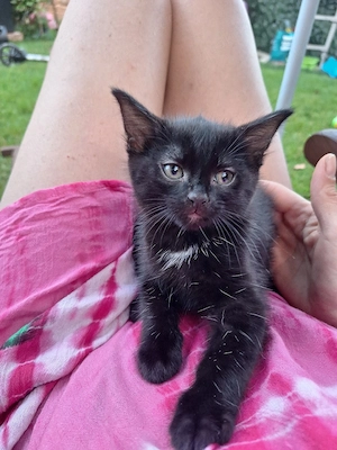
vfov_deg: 73.9
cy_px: 225
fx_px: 299
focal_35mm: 23
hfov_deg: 58.9
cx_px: 168
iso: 200
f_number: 1.8
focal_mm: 5.54
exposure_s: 1/50
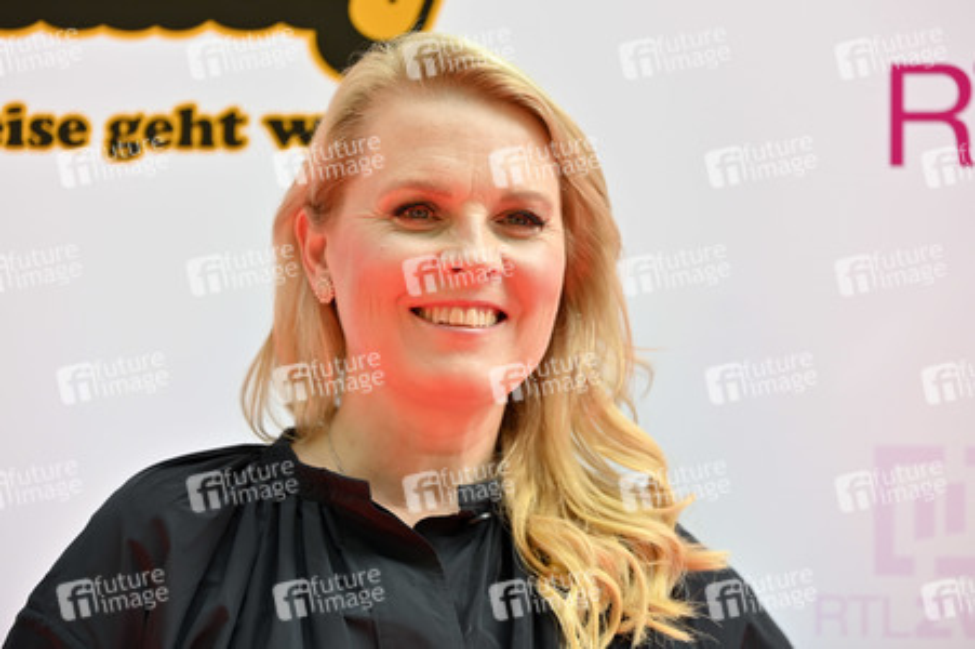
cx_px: 488
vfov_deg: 13.7
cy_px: 324
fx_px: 2706
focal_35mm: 100
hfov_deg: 20.4
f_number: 2.8
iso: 320
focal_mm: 100
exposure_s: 1/1000
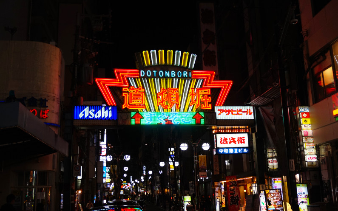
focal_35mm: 40
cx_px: 170
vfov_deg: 32.0
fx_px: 368
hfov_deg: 49.3
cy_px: 102
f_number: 4.5
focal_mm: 26
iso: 400
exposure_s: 1/60
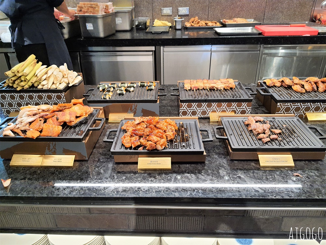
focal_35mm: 26
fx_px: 245
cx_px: 163
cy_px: 122
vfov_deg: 53.1
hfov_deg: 67.3
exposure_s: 1/60
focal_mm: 4.32
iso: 200
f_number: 1.7
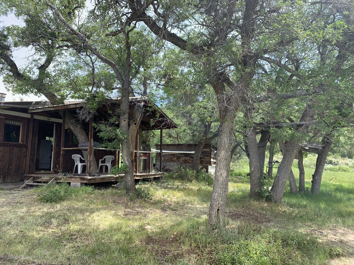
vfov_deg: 53.1
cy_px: 132
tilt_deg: +8.8
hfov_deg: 67.3
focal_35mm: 26
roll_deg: -0.3
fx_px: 266
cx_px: 177
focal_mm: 4.25
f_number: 1.8
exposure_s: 1/612
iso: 25
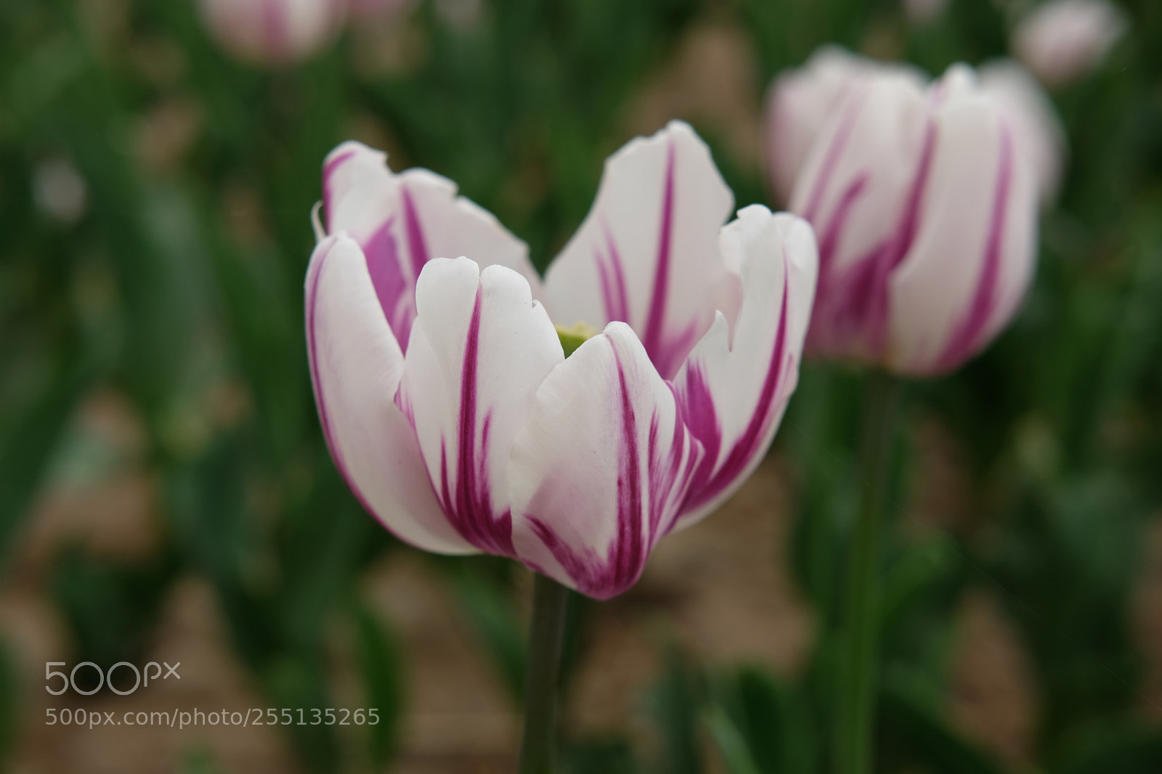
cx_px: 581
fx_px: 1710
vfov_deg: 25.5
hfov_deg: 37.5
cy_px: 387
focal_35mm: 53
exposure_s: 1/170
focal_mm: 35
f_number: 5.6
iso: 200
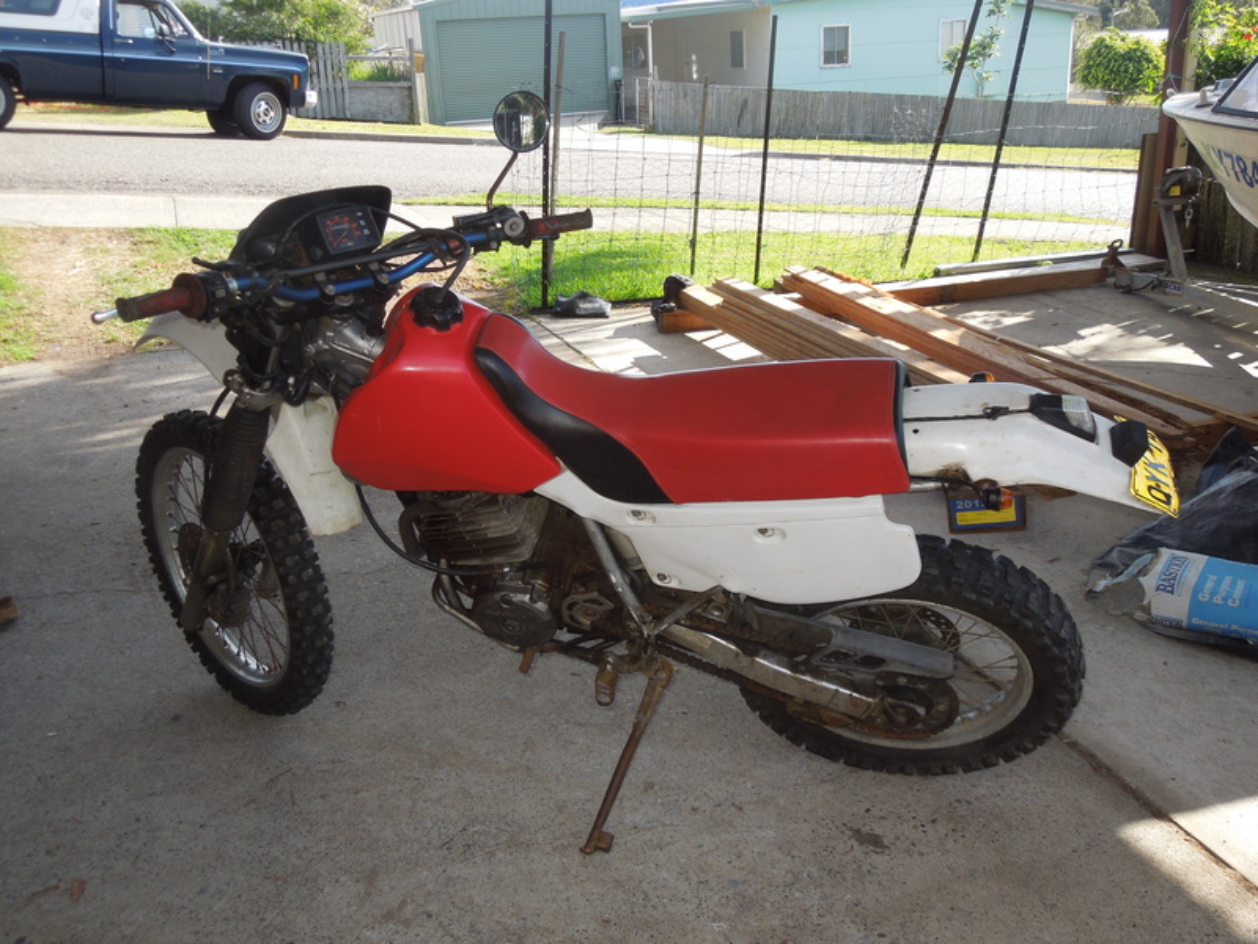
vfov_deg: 45.4
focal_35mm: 31
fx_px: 1127
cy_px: 472
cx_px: 629
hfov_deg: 58.4
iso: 100
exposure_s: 1/200
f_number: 3.6
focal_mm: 5.6
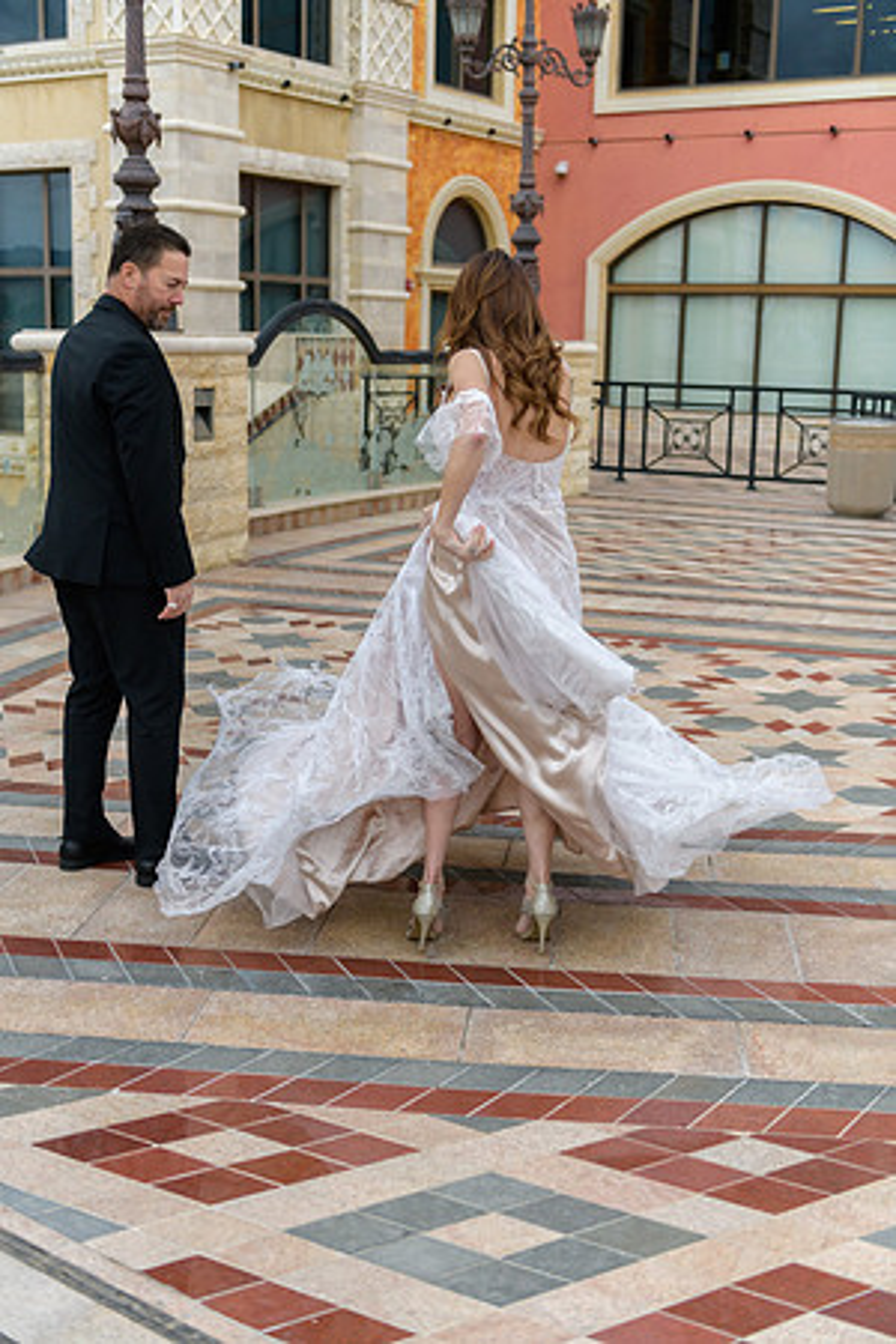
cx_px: 448
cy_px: 672
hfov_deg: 31.9
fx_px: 1568
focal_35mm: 42
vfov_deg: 46.4
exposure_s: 1/3200
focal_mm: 42
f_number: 2.8
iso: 400
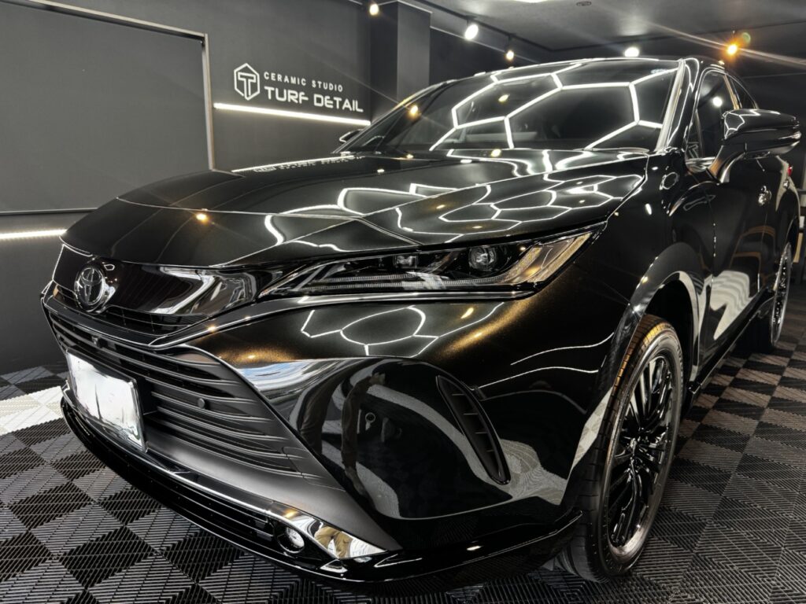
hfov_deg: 71.6
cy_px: 302
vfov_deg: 56.8
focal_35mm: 24
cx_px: 403
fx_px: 559
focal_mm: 6.76
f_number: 1.78
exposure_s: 1/60
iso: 160
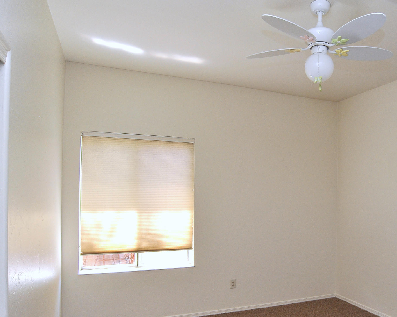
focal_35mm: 28
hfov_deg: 60.4
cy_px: 194
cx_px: 272
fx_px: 329
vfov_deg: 51.1
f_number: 10
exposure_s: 1/30
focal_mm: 18
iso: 1000
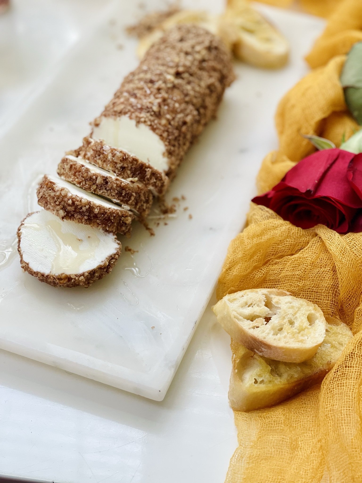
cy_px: 242
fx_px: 892
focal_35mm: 64
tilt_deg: -42.2
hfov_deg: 22.9
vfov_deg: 30.3
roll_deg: -4.6
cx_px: 181
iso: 100
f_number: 2.2
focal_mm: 7.5
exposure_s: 1/121
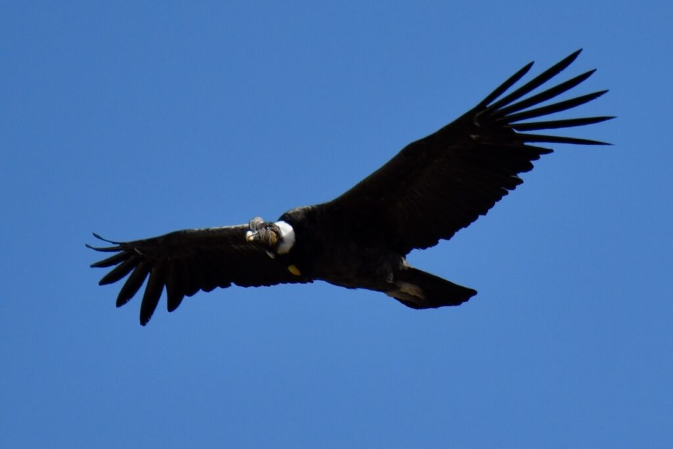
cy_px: 224
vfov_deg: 3.4
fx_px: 7478
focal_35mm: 400
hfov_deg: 5.2
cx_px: 336
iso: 200
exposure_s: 1/2000
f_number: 7.1
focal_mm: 400
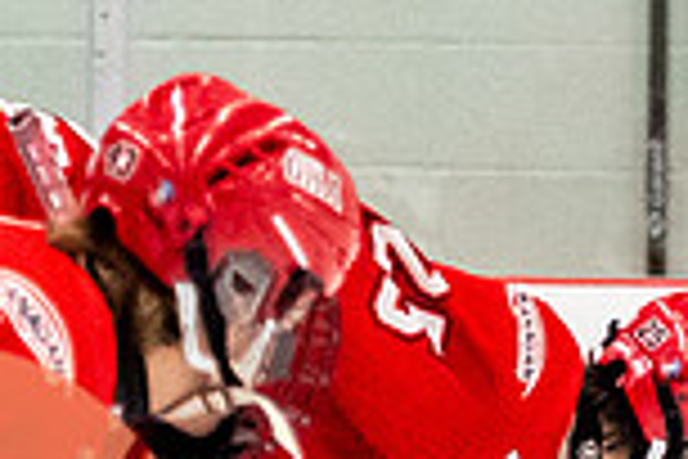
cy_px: 762
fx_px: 17925
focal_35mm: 938
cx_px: 1003
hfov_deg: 2.2
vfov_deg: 1.5
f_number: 2.8
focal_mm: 82
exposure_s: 1/800
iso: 4000
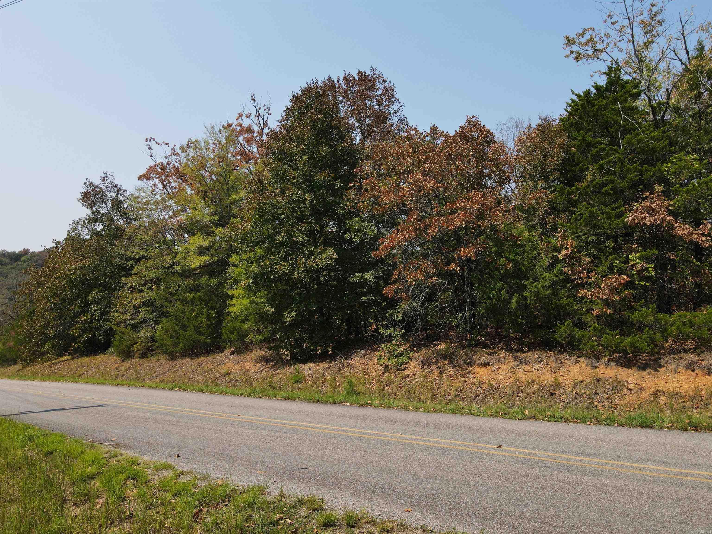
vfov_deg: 56.8
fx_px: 494
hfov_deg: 71.6
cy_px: 267
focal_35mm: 24
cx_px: 356
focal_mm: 4.5
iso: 100
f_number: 2.8
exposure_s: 1/640
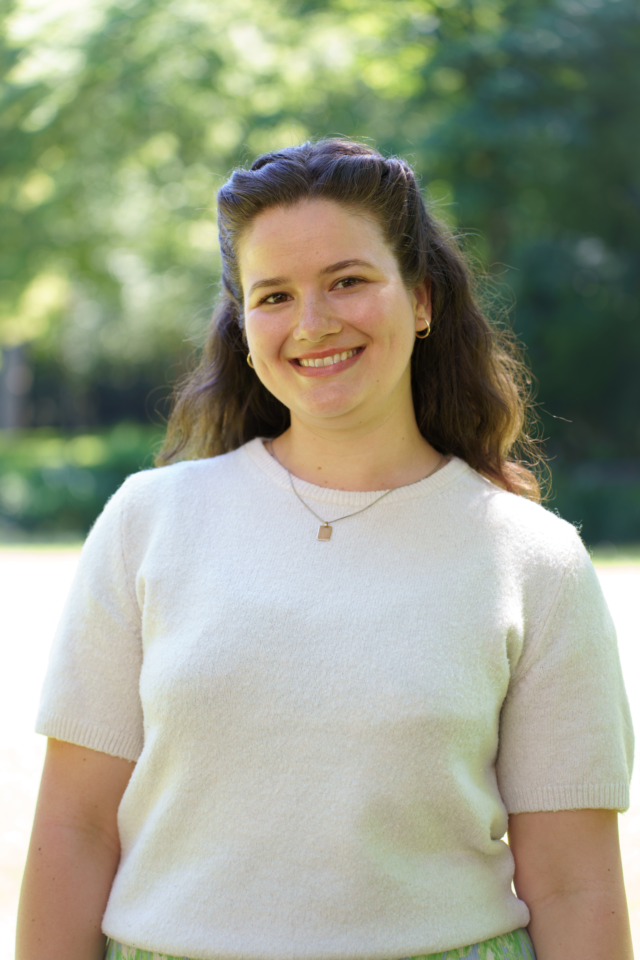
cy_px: 480
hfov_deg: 18.2
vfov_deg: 27.0
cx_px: 320
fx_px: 2000
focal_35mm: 75
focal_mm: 75
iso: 80
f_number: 2.8
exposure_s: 1/80
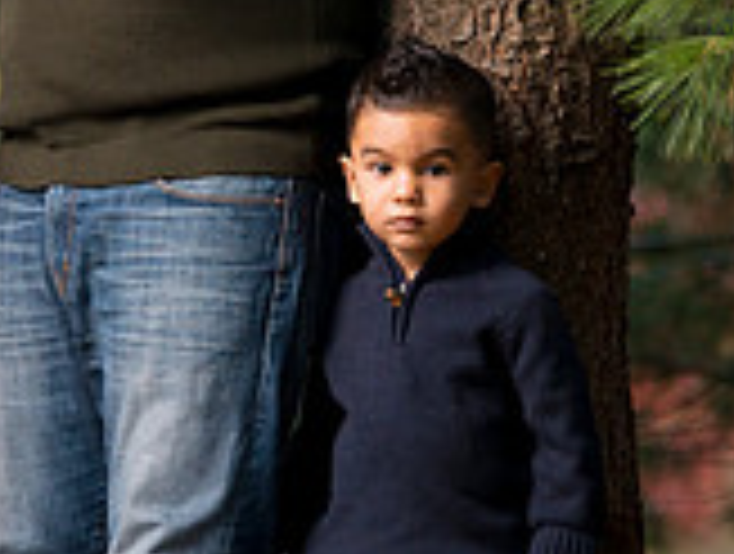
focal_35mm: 649
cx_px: 237
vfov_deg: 2.3
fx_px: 13792
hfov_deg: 3.0
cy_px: 106
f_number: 2.8
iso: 1000
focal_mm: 160
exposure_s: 1/400
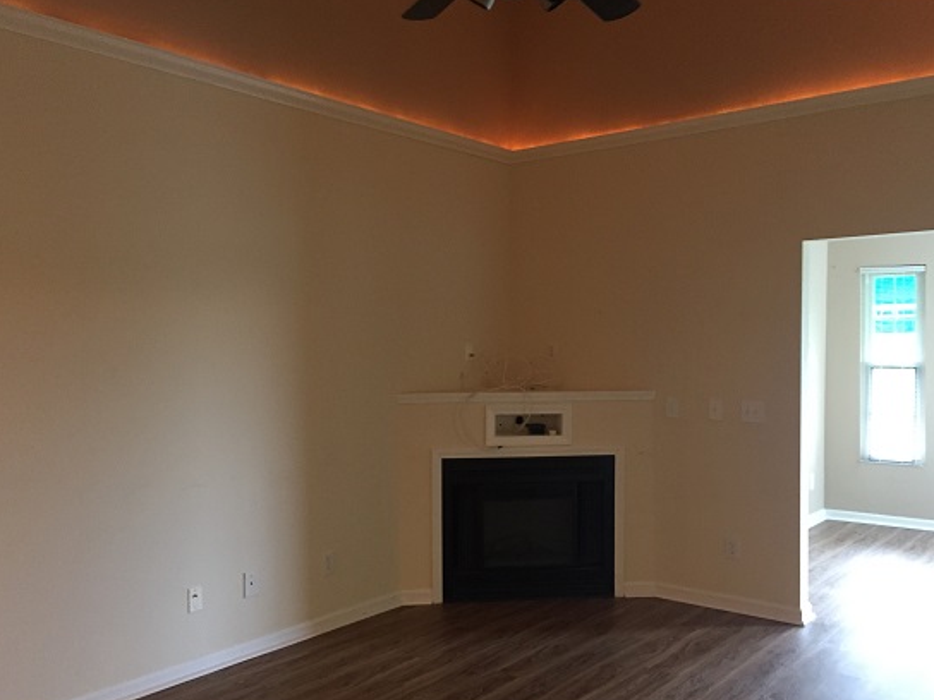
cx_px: 477
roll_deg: -0.7
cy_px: 364
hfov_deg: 56.8
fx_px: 863
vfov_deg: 44.2
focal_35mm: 32
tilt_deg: -1.0
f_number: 2.2
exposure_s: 1/30
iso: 160
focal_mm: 4.15
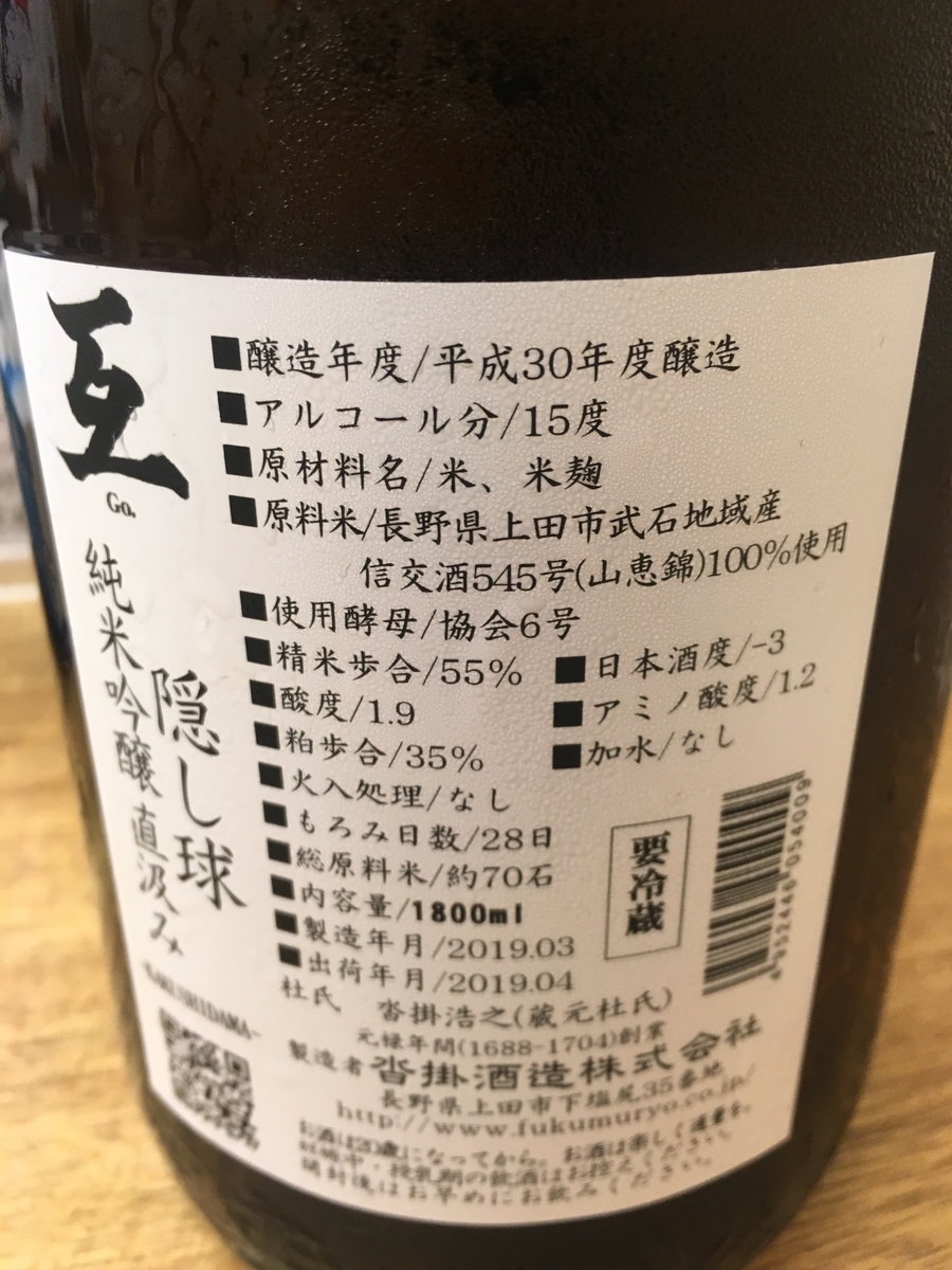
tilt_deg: -27.6
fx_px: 1063
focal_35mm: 29
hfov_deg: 48.2
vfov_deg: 61.7
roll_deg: -1.4
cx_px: 476
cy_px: 635
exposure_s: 1/33
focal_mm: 4.15
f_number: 2.2
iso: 64
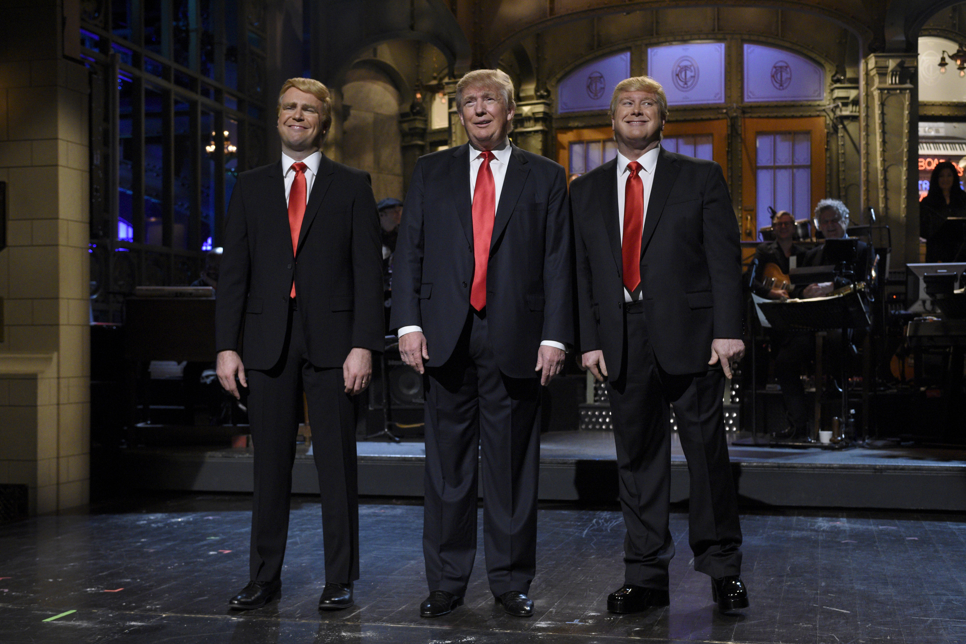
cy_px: 322
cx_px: 483
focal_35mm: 48
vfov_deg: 28.1
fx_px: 1288
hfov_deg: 41.1
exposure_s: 1/125
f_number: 4
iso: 3200
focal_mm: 48
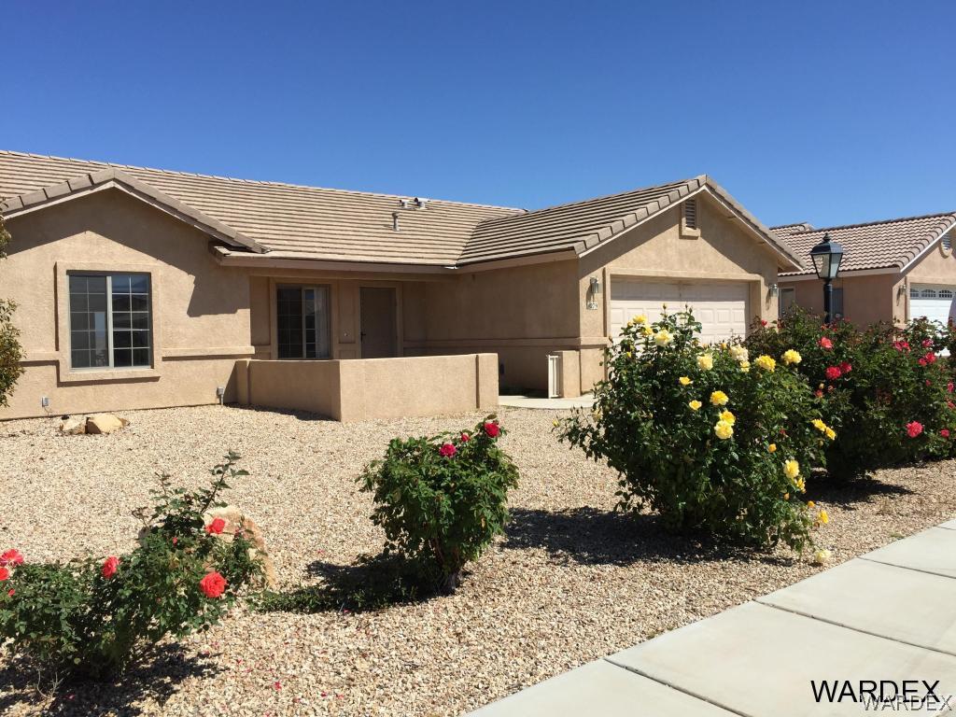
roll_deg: +1.1
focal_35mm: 29
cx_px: 478
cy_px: 358
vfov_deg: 48.2
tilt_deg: -1.6
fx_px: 801
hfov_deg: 61.7
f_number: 2.2
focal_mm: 4.15
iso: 32
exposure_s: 1/2475
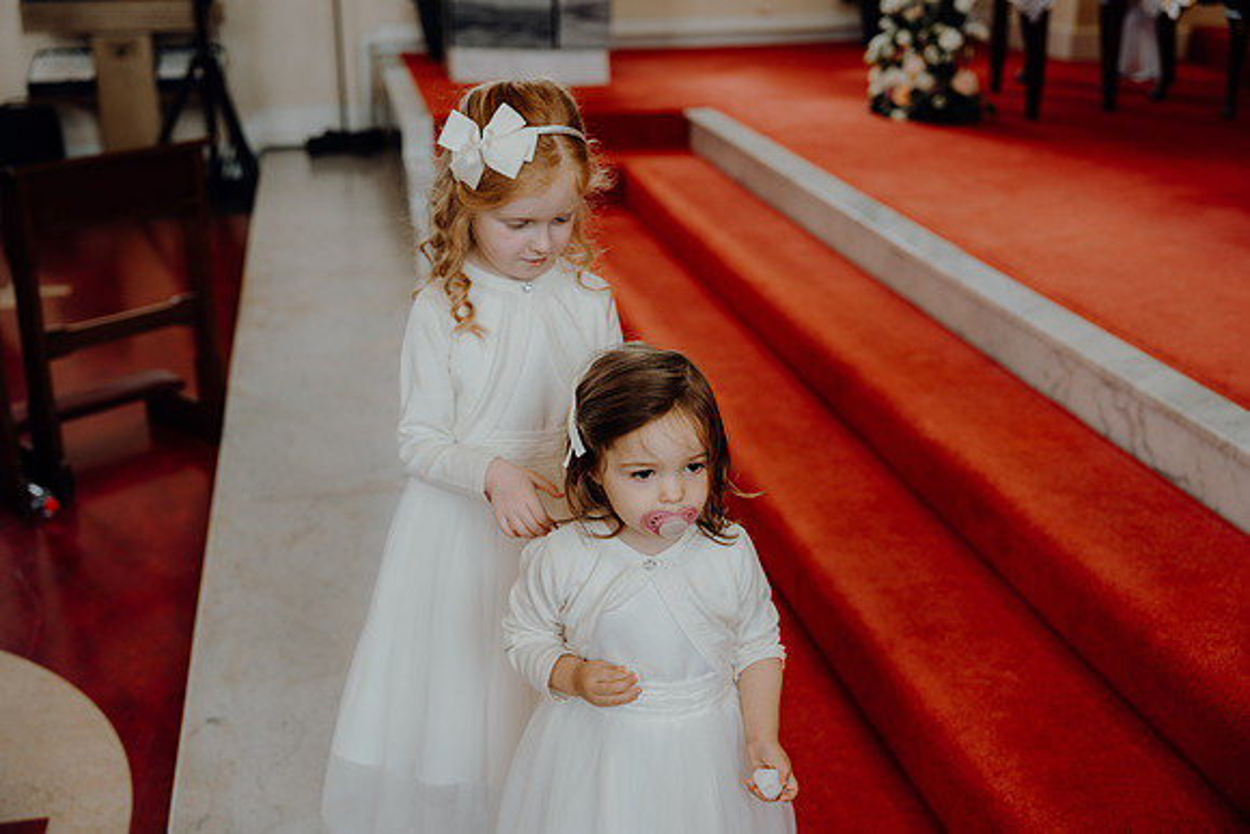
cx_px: 625
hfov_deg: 46.4
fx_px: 1459
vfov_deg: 31.9
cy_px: 417
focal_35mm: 42
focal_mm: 42
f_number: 2.8
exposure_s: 1/200
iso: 250
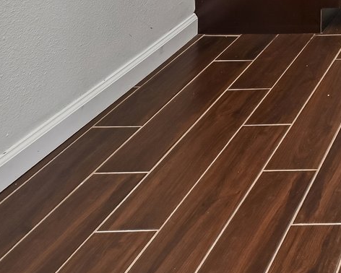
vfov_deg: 20.2
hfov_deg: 24.9
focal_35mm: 57
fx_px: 575
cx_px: 517
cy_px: -201
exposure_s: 1/20
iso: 400
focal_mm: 14
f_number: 8
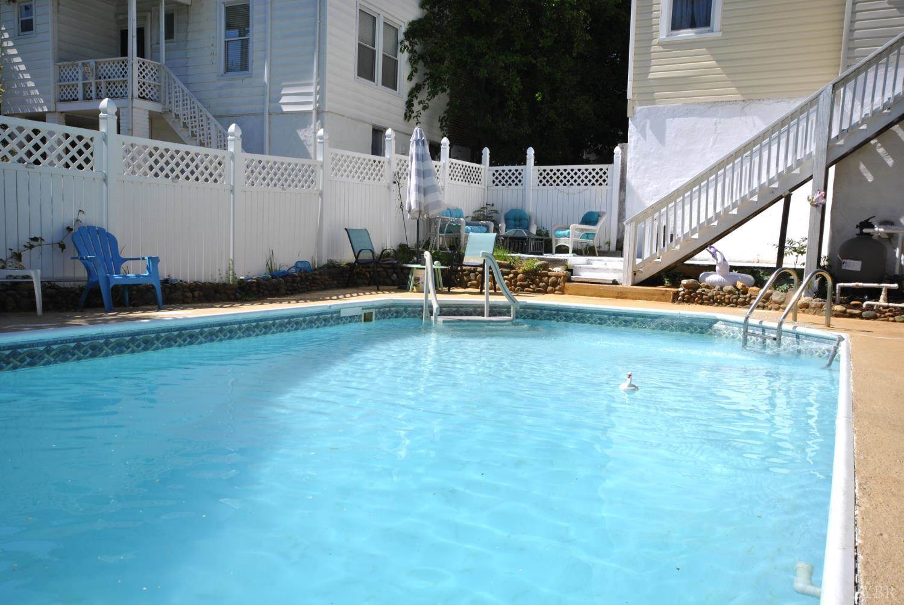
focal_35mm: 30
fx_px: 754
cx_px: 452
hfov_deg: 61.9
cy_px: 302
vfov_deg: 43.7
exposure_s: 1/320
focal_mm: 20
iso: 100
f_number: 9
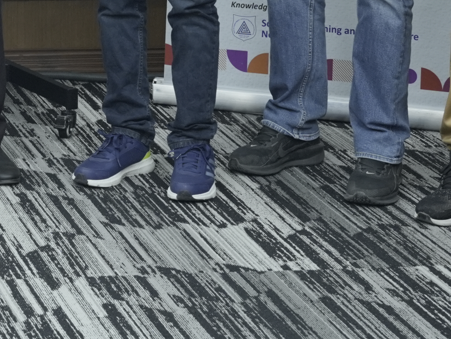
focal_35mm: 153
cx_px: -161
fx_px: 1996
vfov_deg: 9.2
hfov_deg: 12.4
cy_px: -267
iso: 800
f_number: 5
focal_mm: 37.3
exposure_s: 1/100
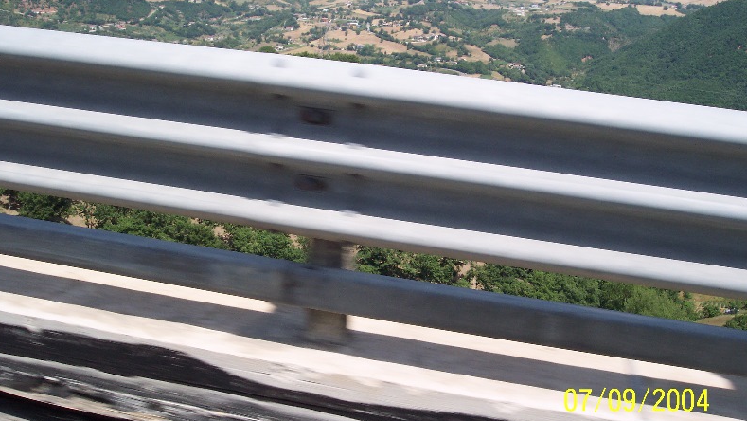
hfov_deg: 48.4
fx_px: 832
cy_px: 187
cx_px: 369
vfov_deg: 28.3
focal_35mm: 42
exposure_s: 1/700
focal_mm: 8
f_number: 4.8
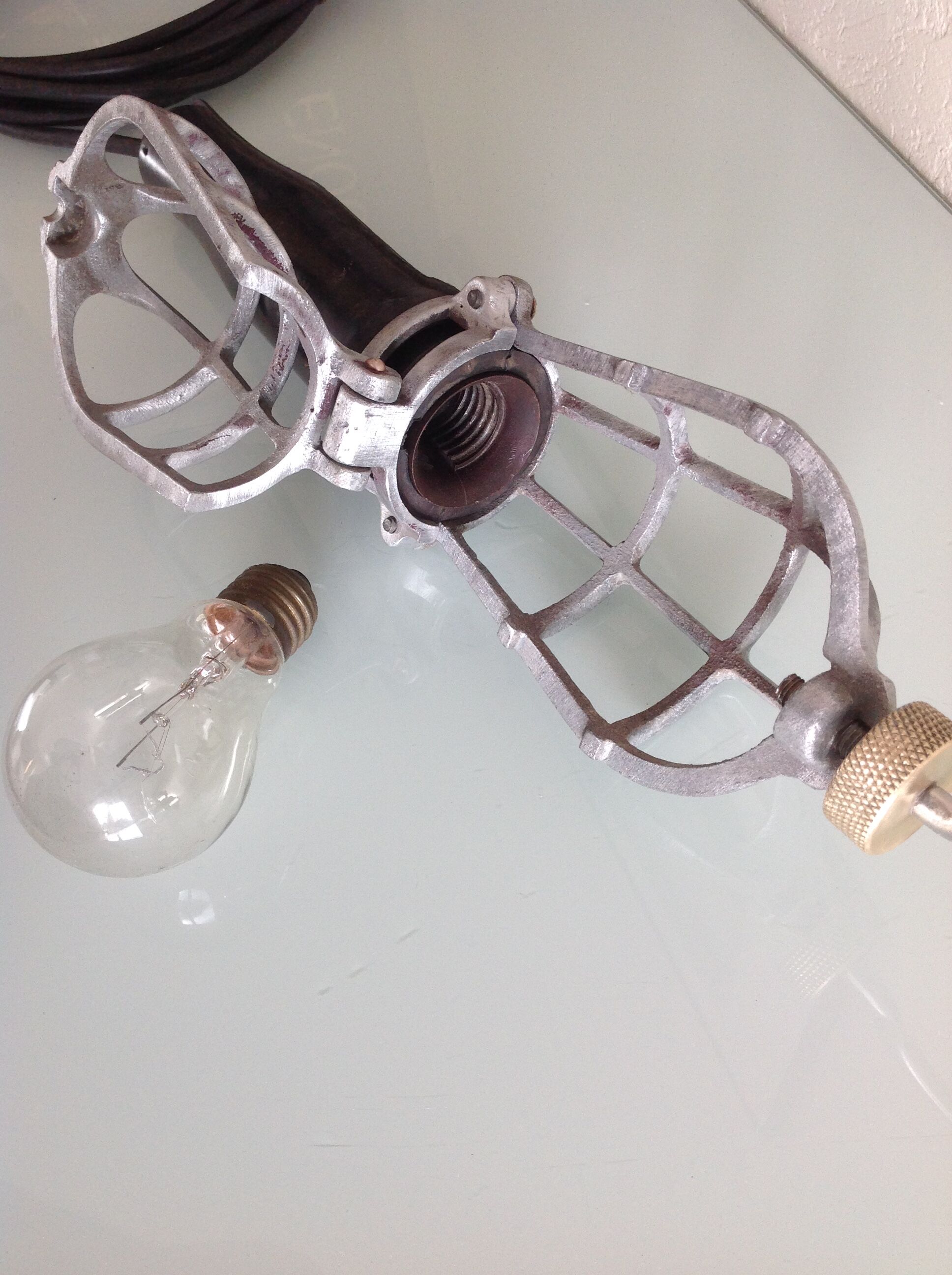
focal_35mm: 35
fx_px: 1287
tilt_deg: -56.9
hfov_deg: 40.6
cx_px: 476
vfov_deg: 52.7
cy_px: 638
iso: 80
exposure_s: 1/120
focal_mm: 4.28
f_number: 2.4
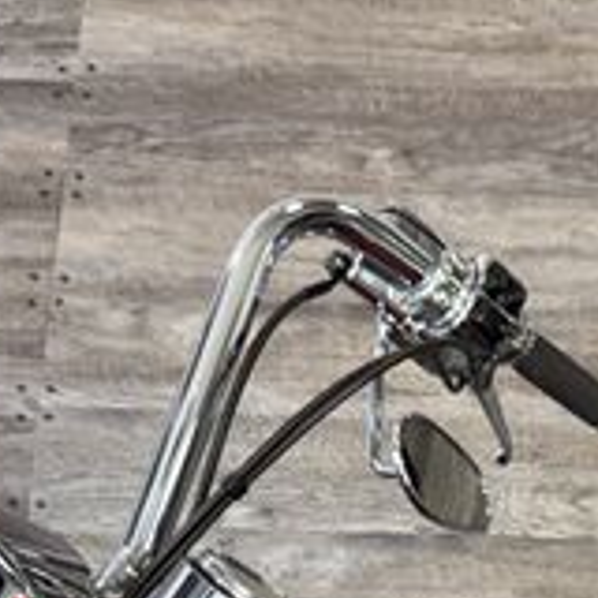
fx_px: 1661
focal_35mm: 85
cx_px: 542
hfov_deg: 20.0
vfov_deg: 18.9
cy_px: 774
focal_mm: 6.76
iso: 64
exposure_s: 1/30
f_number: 1.78
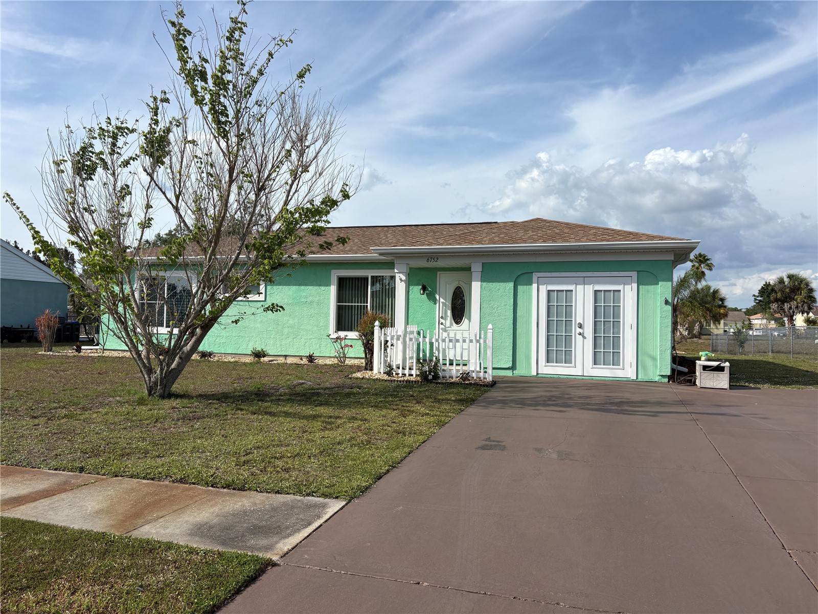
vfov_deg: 53.1
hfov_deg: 67.3
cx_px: 409
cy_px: 307
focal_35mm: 26
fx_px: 614
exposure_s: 1/4329
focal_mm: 5.96
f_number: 1.6
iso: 50
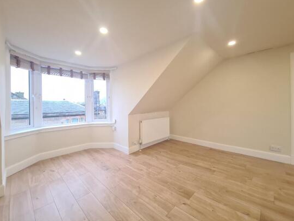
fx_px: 119
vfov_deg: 85.7
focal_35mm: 14
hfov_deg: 102.0
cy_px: 108
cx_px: 142
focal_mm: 2.2
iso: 250
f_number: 2.2
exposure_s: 1/50
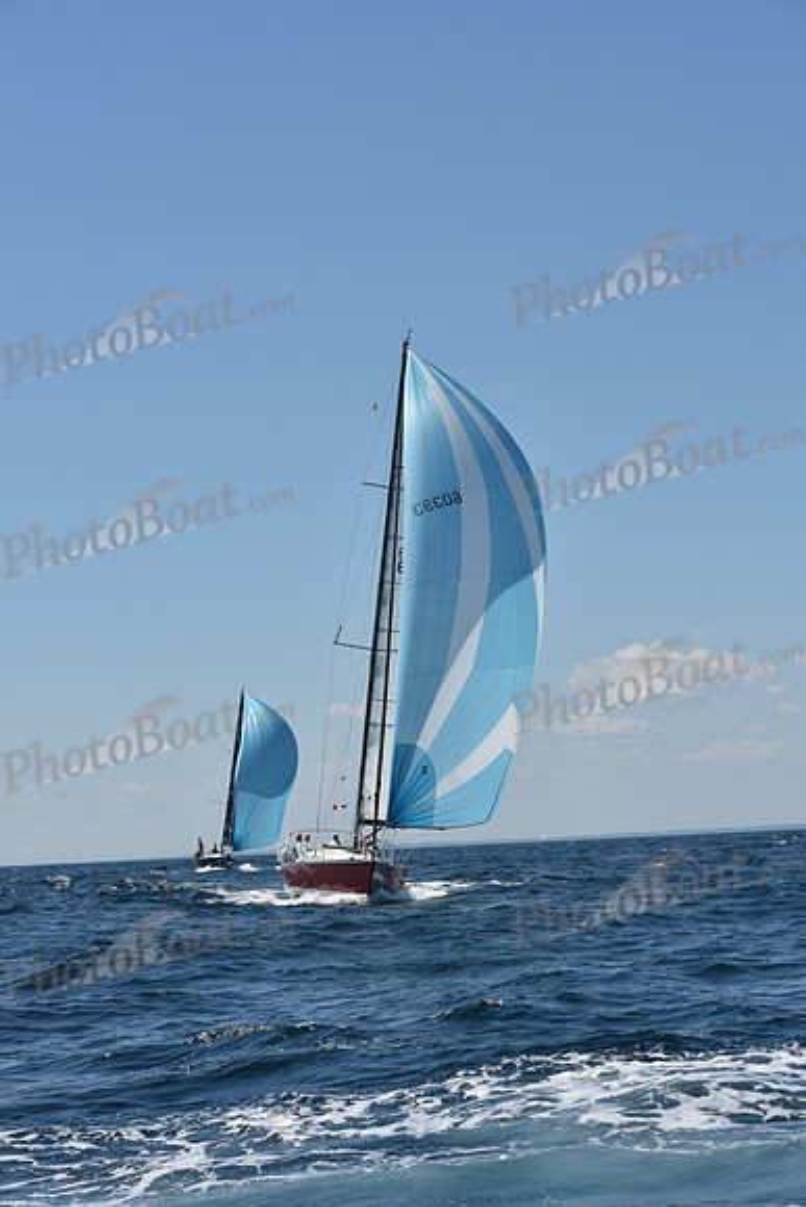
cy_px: 604
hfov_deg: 19.5
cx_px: 403
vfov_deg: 28.8
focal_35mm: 70
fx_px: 2349
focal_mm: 70
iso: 200
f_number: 9
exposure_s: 1/1000
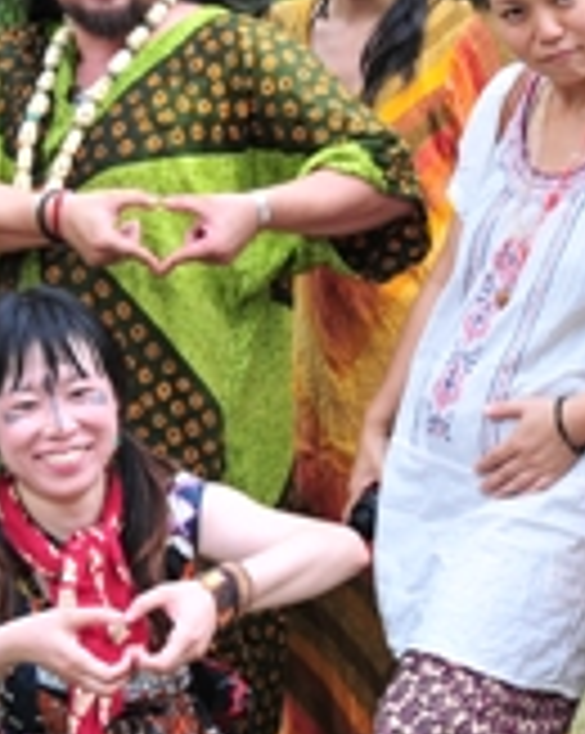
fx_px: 3361
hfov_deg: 9.9
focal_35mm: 155
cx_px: 140
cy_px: 367
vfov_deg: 12.5
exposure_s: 1/160
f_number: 6.3
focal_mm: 28
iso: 250
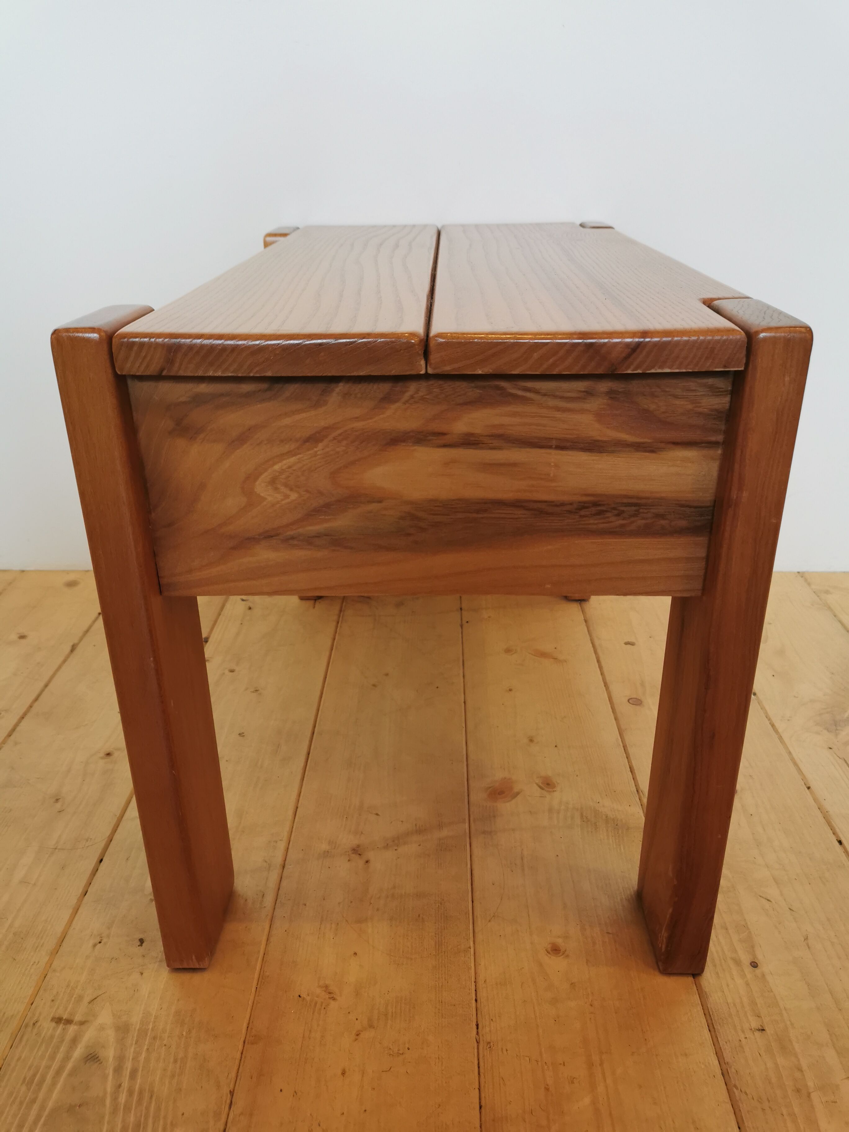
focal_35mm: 27
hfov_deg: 51.4
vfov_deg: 65.3
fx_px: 883
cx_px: 424
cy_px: 566
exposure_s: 1/50
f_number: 1.8
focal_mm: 5.58
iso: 125
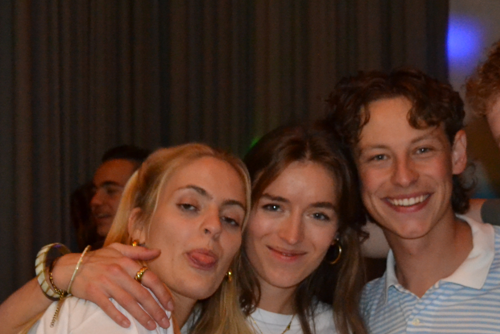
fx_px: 1236
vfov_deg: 15.3
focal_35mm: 89
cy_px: 254
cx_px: 315
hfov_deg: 22.8
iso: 3200
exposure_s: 1/60
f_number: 4.5
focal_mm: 28
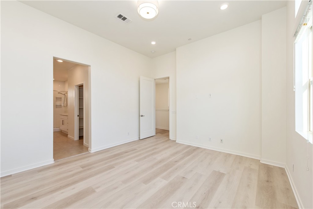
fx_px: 122
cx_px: 156
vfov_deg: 81.2
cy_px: 104
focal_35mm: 14
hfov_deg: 104.2
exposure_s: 1/125
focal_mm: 14
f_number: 5.6
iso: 360
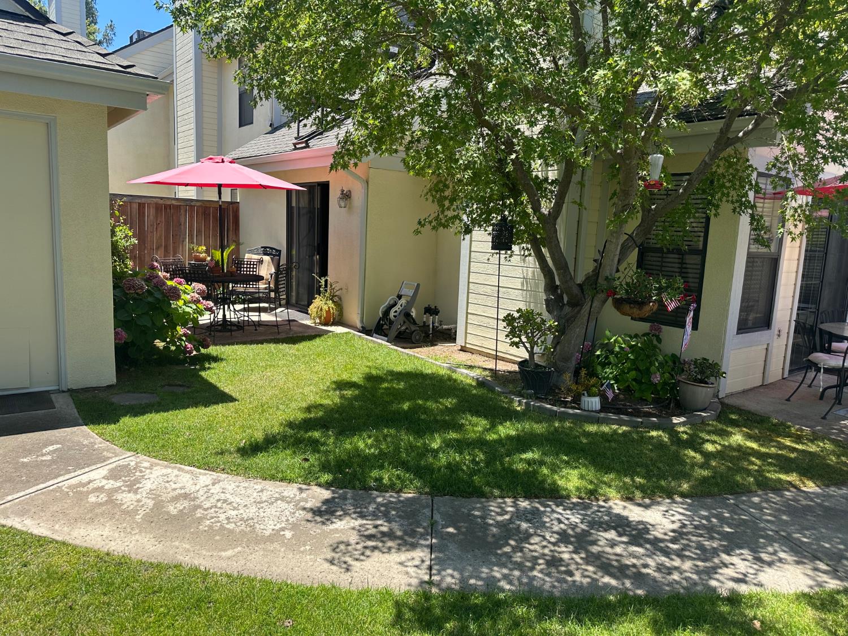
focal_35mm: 24
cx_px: 424
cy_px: 318
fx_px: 588
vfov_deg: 56.8
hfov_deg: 71.6
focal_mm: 6.86
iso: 80
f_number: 1.78
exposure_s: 1/1541
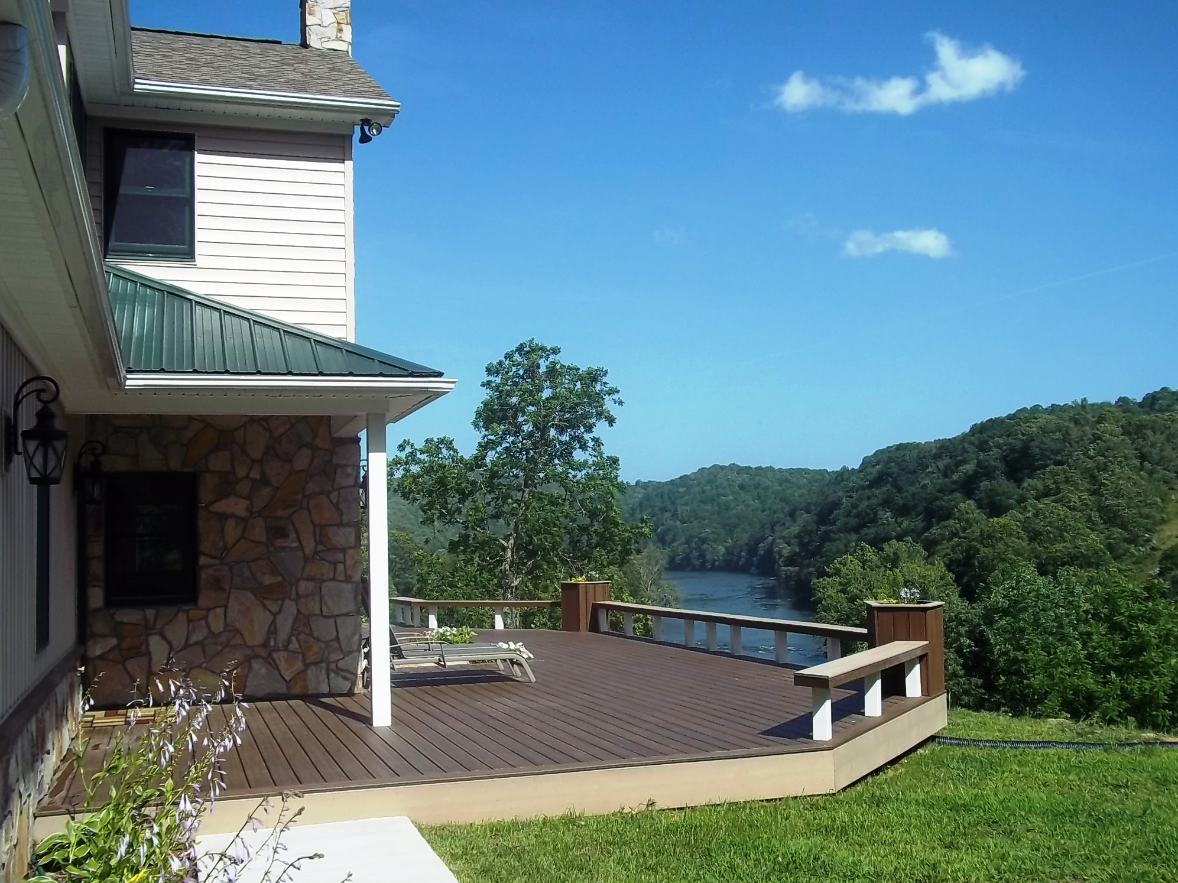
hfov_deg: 50.1
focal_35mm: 37
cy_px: 433
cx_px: 585
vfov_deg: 38.7
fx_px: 1259
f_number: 8
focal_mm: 6.5
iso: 80
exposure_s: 1/250
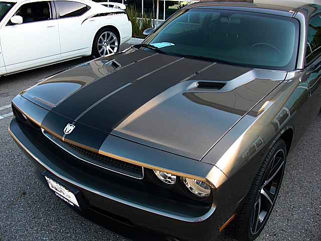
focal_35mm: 36
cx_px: 160
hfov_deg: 51.4
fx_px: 334
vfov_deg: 39.7
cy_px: 120
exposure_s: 1/100
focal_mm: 6.3
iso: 50
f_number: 2.8
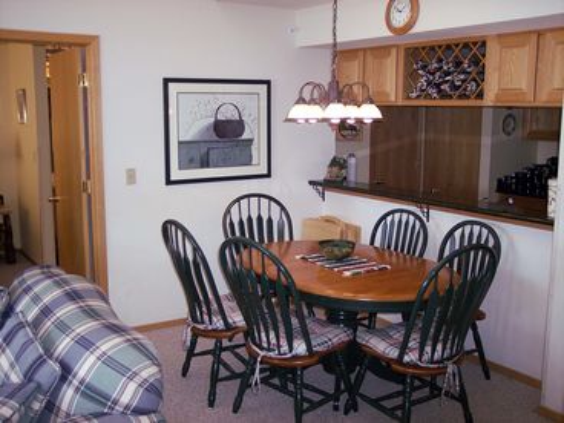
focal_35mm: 39
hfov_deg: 47.9
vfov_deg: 36.8
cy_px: 212
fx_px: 635
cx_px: 282
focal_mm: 8
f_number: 2.8
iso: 100
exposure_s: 1/60
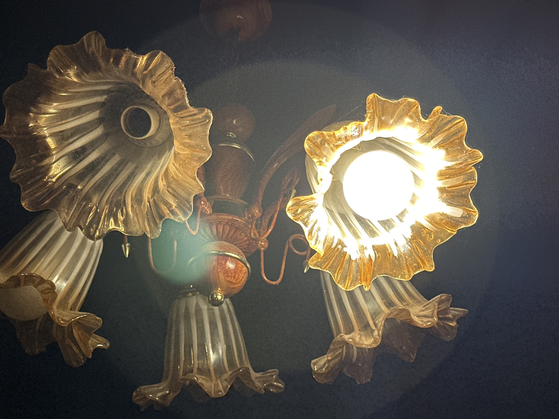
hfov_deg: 39.7
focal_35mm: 48
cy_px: 210
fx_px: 775
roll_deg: +0.3
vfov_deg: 30.3
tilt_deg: +41.6
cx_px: 280
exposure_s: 1/50
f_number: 1.78
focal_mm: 6.86
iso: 50
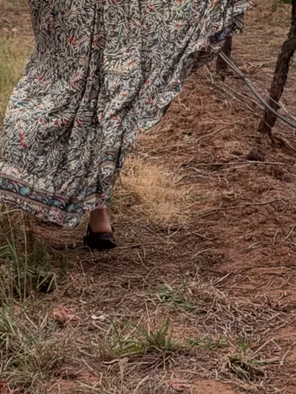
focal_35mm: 167
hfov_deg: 8.8
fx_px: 1904
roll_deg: -1.0
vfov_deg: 11.6
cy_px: -95
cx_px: 3
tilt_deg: -4.1
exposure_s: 1/2342
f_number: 1.78
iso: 64
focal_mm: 6.76
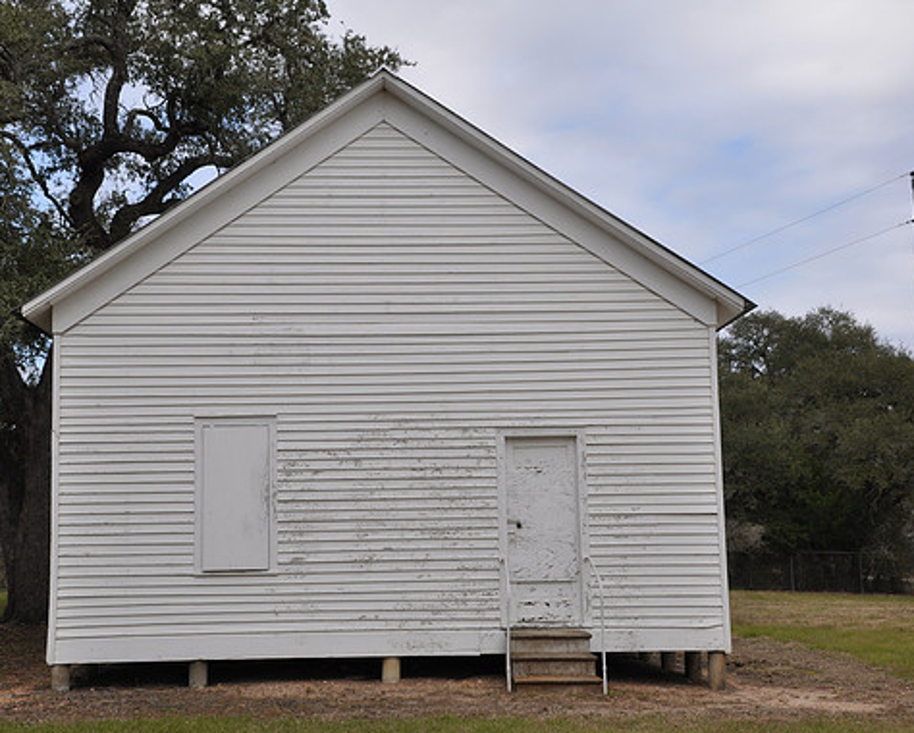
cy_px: 369
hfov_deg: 34.1
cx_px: 418
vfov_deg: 27.6
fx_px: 1489
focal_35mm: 55
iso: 200
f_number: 11
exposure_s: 1/125
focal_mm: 32
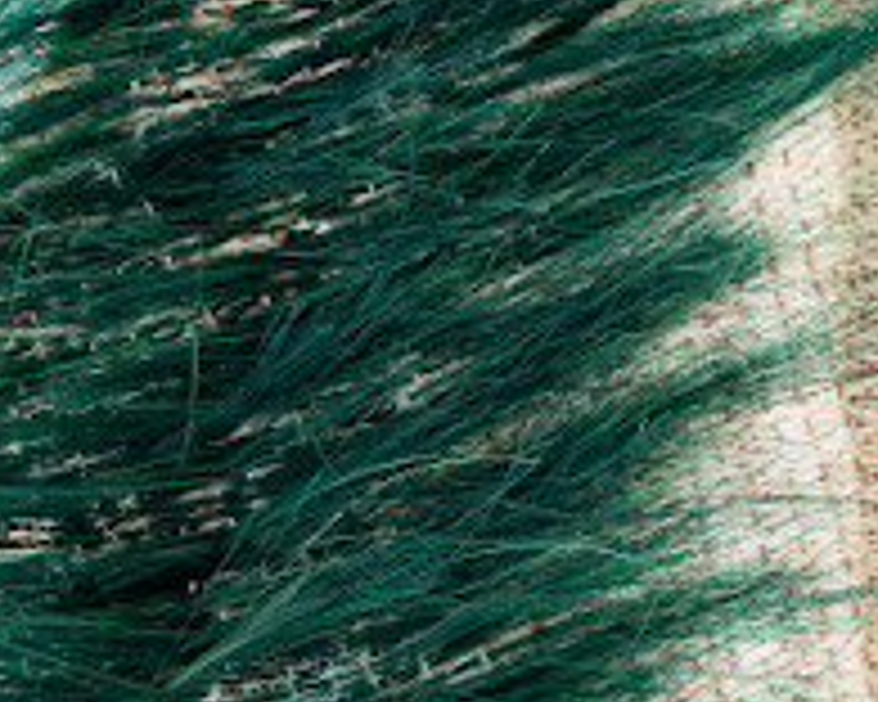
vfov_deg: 7.0
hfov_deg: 8.7
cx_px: 964
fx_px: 5717
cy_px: 608
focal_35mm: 220
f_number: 8
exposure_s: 1
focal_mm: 38
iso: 100
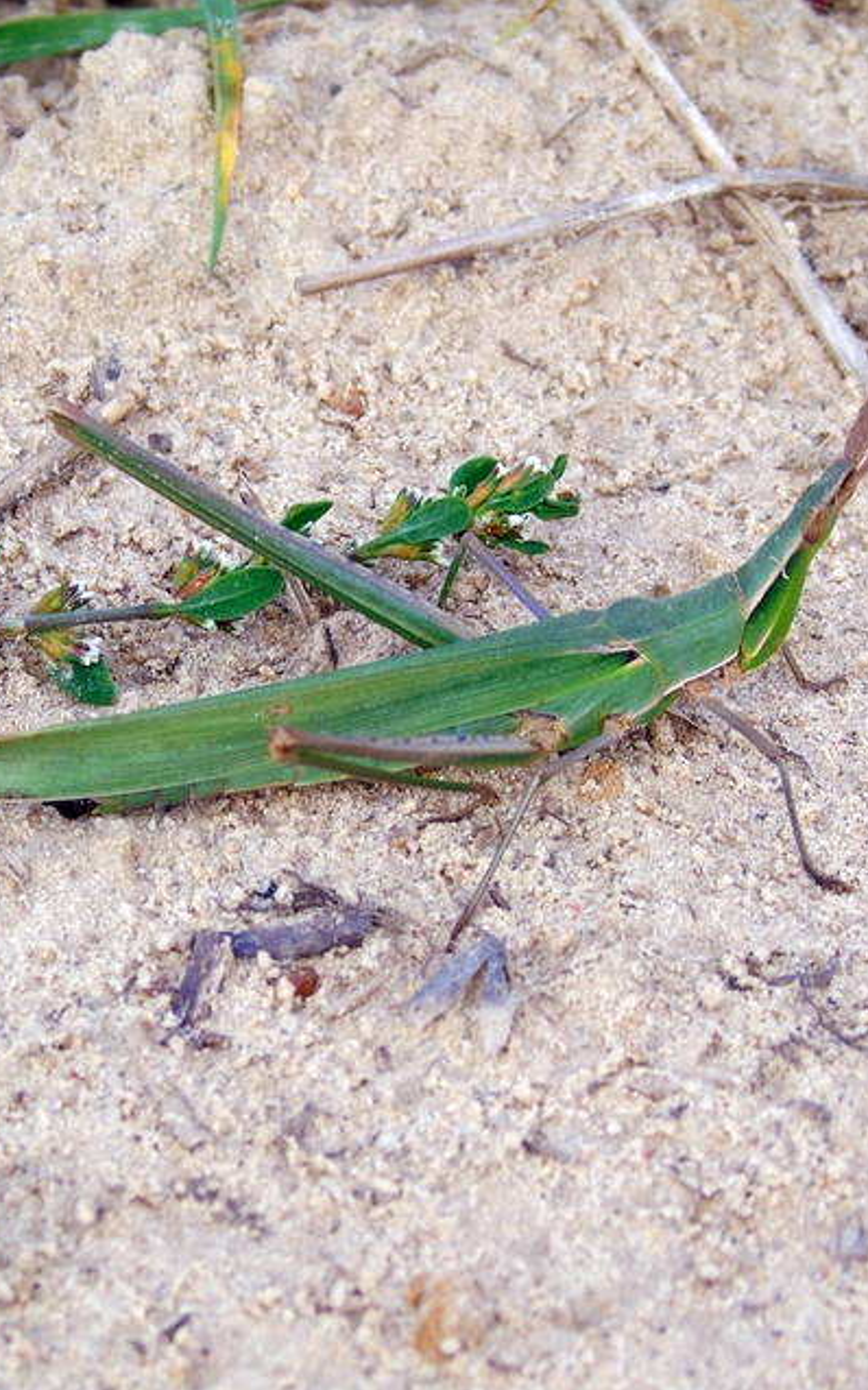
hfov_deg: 5.0
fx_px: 9994
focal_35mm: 264
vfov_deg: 8.0
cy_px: 696
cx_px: 448
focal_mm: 33
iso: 80
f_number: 5
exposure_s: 1/160
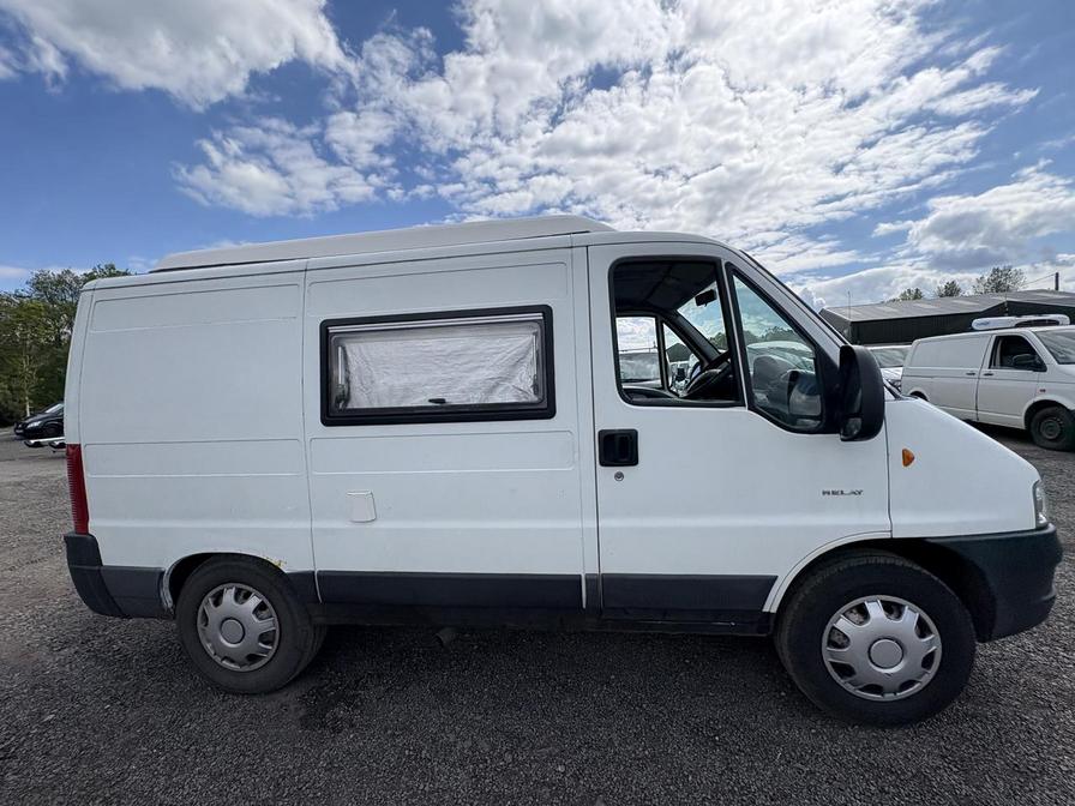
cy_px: 403
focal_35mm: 14
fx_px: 435
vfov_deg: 85.7
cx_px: 538
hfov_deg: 102.1
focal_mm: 2.22
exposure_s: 1/1709
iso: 50
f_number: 2.2
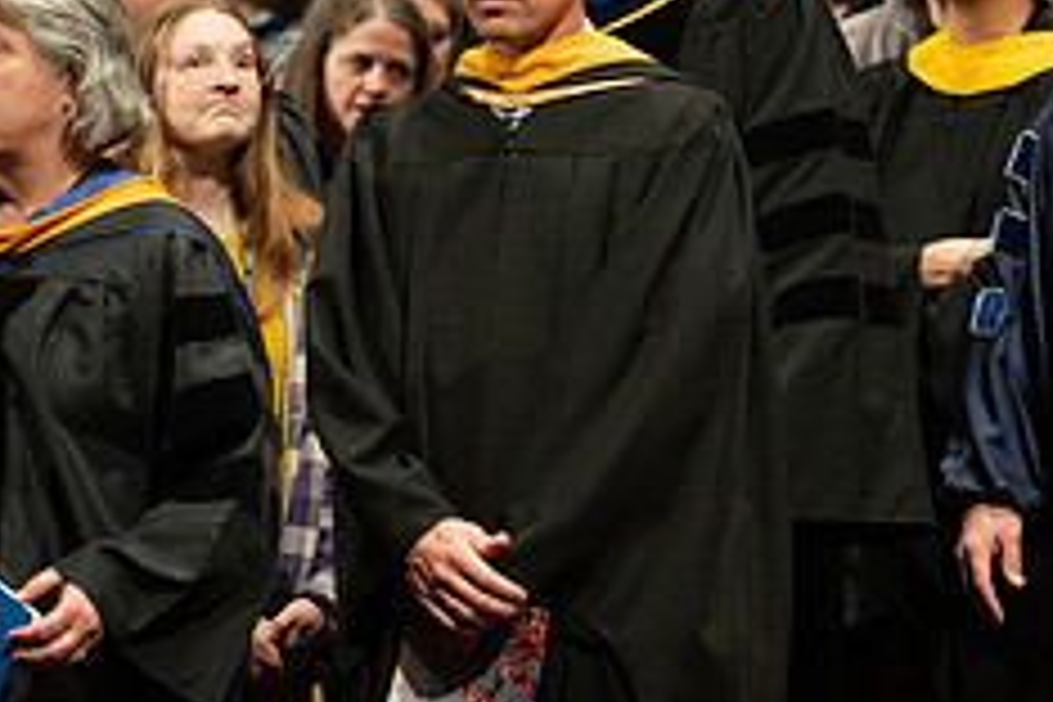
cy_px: -22
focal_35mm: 338
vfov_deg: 4.1
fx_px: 9886
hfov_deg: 6.1
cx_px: 1192
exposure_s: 1/250
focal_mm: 105
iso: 2500
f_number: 2.8
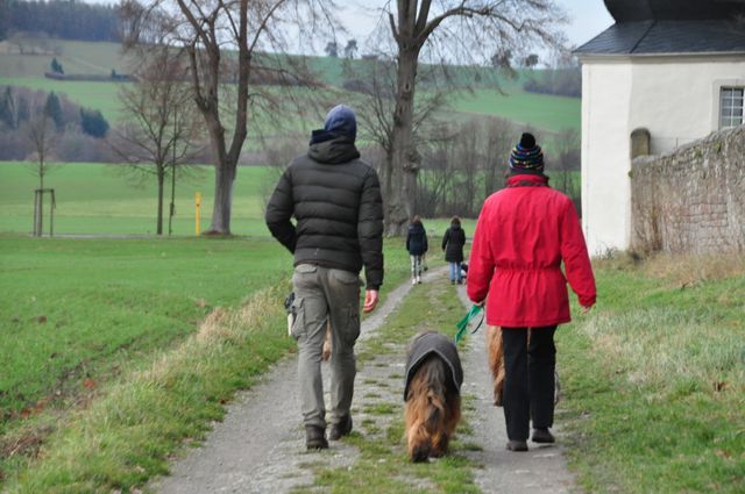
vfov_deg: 9.9
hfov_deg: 14.9
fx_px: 2852
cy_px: 247
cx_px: 372
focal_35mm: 138
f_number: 7.1
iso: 1600
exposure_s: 1/800
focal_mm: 92
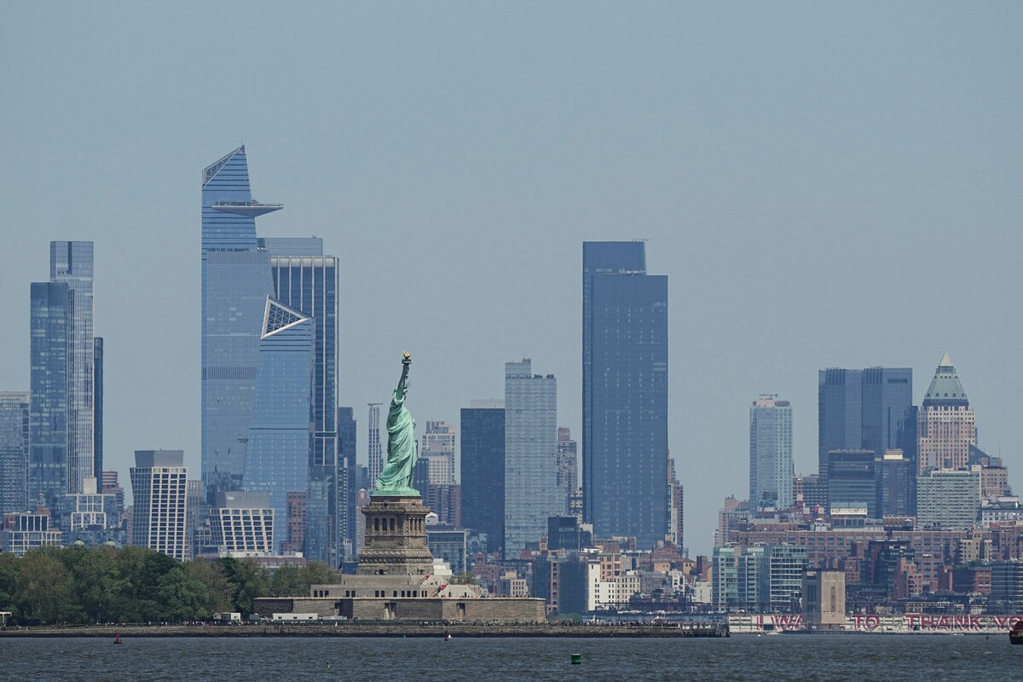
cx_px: 512
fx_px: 17049
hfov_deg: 3.4
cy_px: 341
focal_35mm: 600
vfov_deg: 2.3
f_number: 4.5
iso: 125
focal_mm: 400
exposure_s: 1/2500
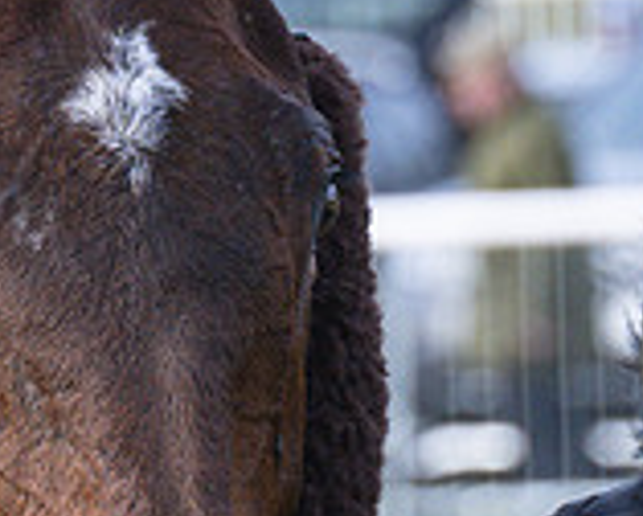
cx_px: 42
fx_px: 11471
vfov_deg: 2.6
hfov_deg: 3.2
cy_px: -113
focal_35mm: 602
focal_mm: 70
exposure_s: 1/2000
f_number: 2.8
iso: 400
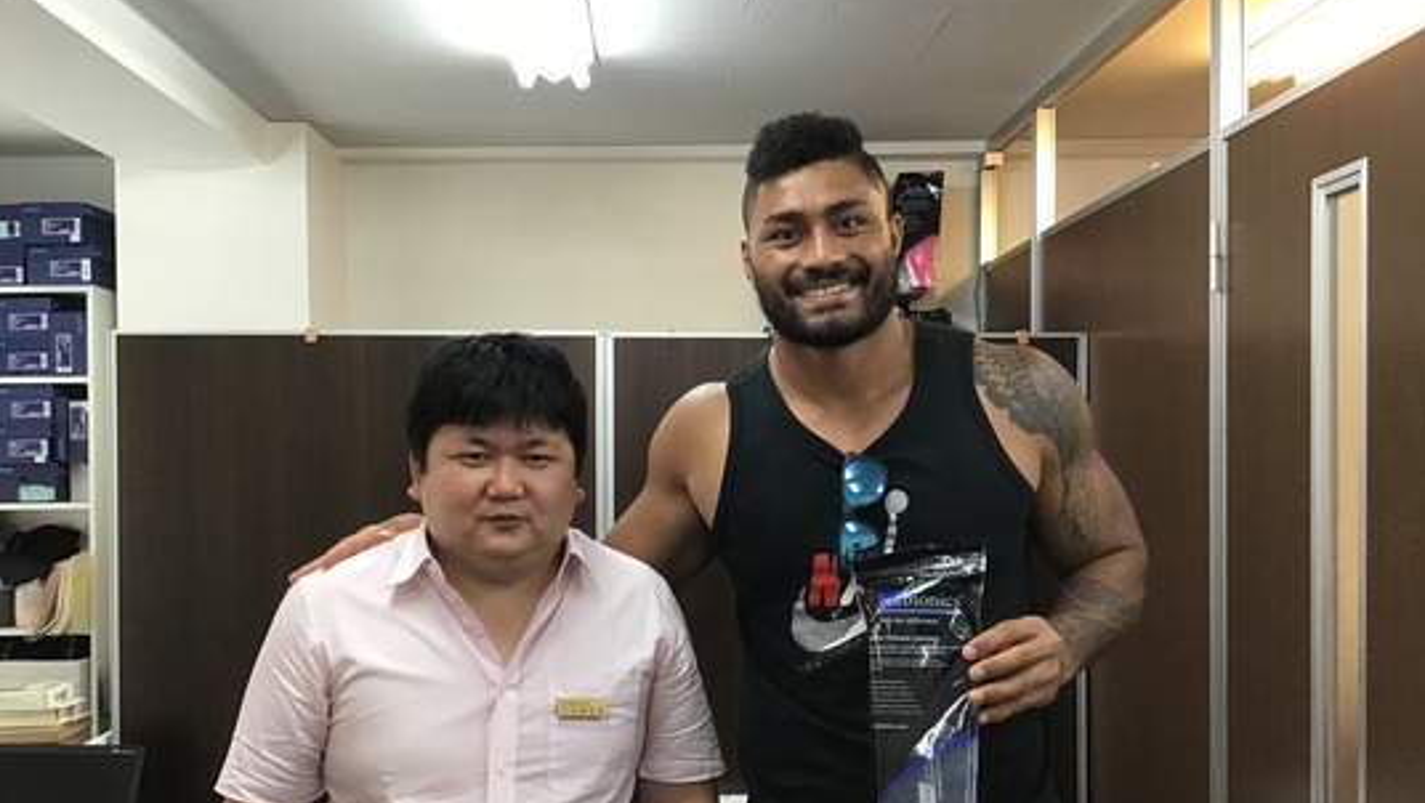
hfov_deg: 58.0
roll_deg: +0.1
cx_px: 712
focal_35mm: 34
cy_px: 477
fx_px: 1285
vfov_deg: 34.6
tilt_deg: -1.3
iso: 50
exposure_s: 1/33
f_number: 2.4
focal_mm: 3.3
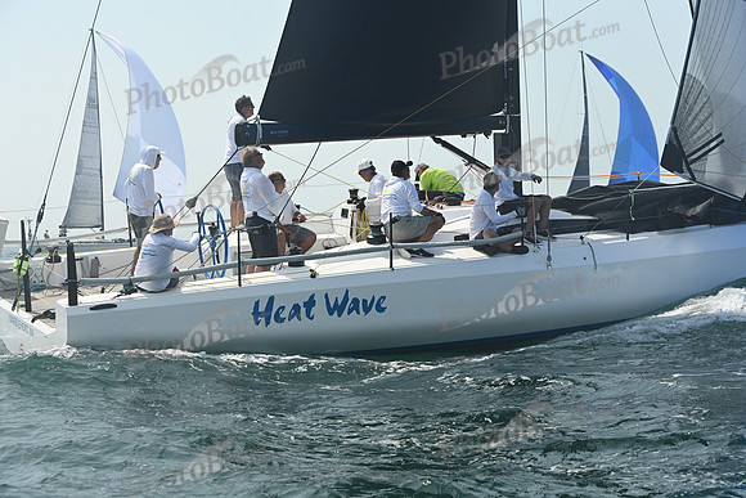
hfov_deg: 27.0
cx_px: 373
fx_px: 1554
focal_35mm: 75
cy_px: 249
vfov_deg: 18.2
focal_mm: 75
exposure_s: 1/1250
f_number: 6.3
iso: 320
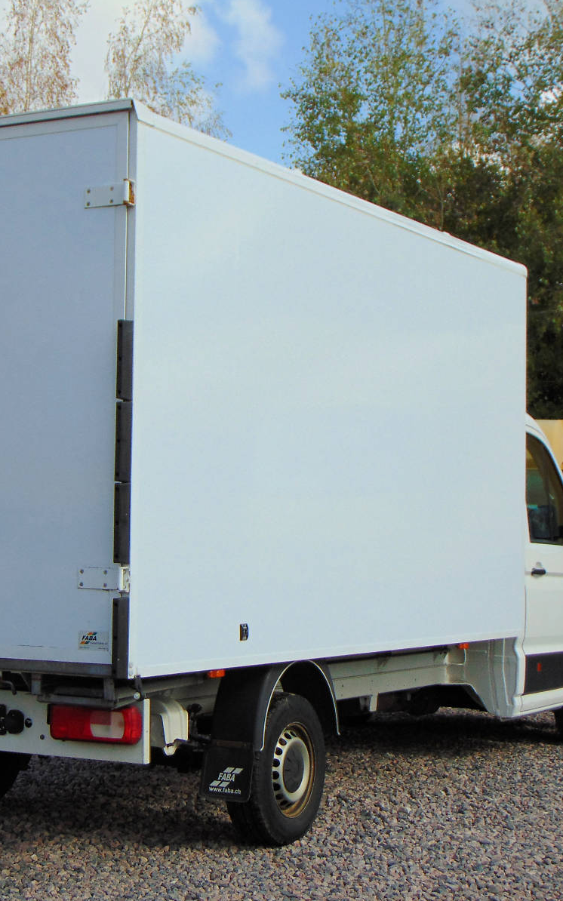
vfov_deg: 29.0
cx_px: 174
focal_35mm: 71
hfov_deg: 18.3
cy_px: 450
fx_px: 1743
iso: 80
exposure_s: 1/1000
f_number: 3.5
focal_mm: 9
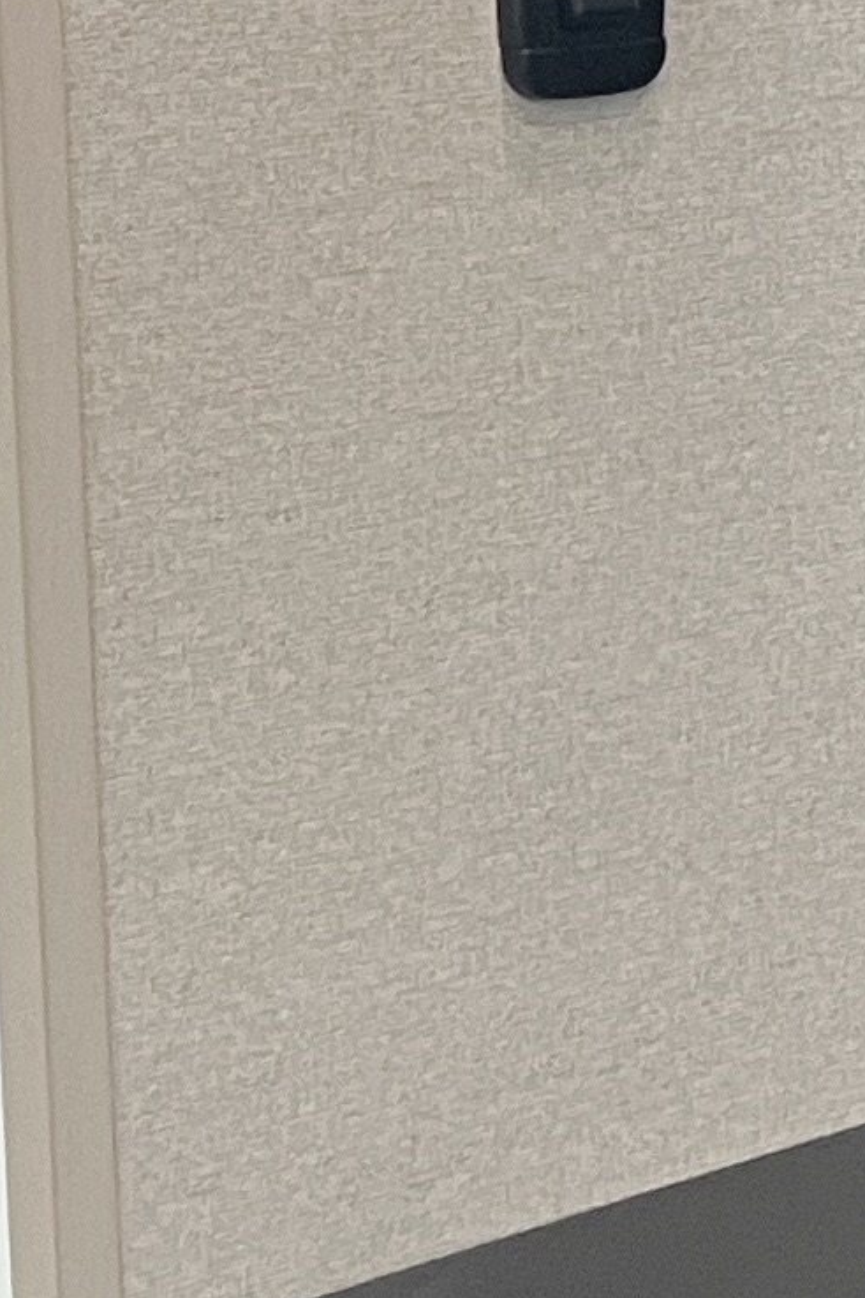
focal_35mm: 148
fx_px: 5336
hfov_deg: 7.7
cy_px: -51
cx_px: 2829
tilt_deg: -6.5
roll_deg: -0.3
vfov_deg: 13.6
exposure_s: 1/66
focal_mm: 5.1
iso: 125
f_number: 1.6
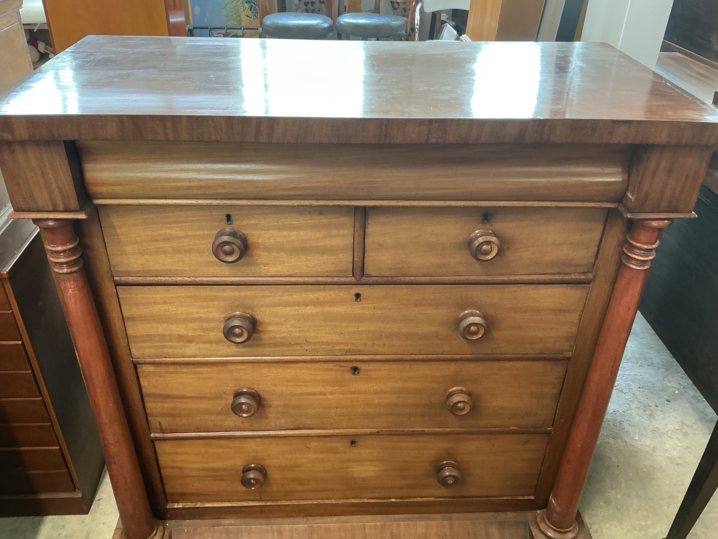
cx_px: 359
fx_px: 602
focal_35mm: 29
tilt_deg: -35.3
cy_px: 270
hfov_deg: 61.7
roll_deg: -1.1
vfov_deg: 48.2
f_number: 1.8
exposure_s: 1/50
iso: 100
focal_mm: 3
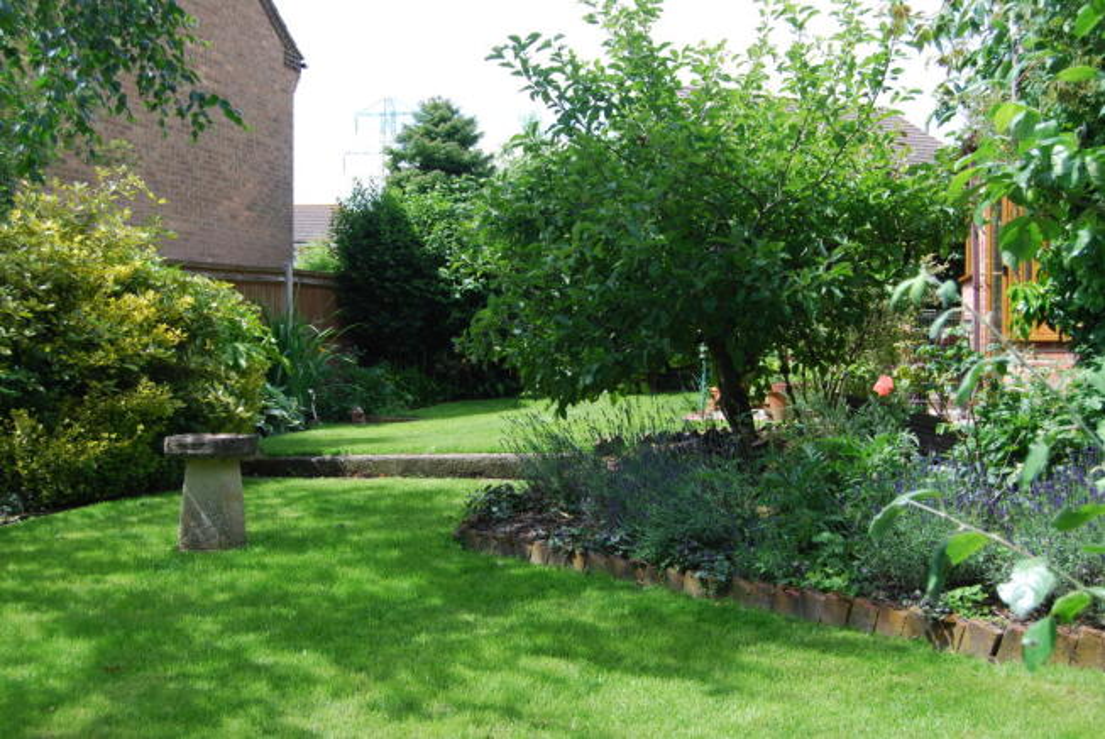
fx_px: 1291
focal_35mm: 42
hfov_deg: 46.4
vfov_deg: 32.0
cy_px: 370
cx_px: 552
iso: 100
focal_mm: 28
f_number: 5.6
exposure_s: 1/125
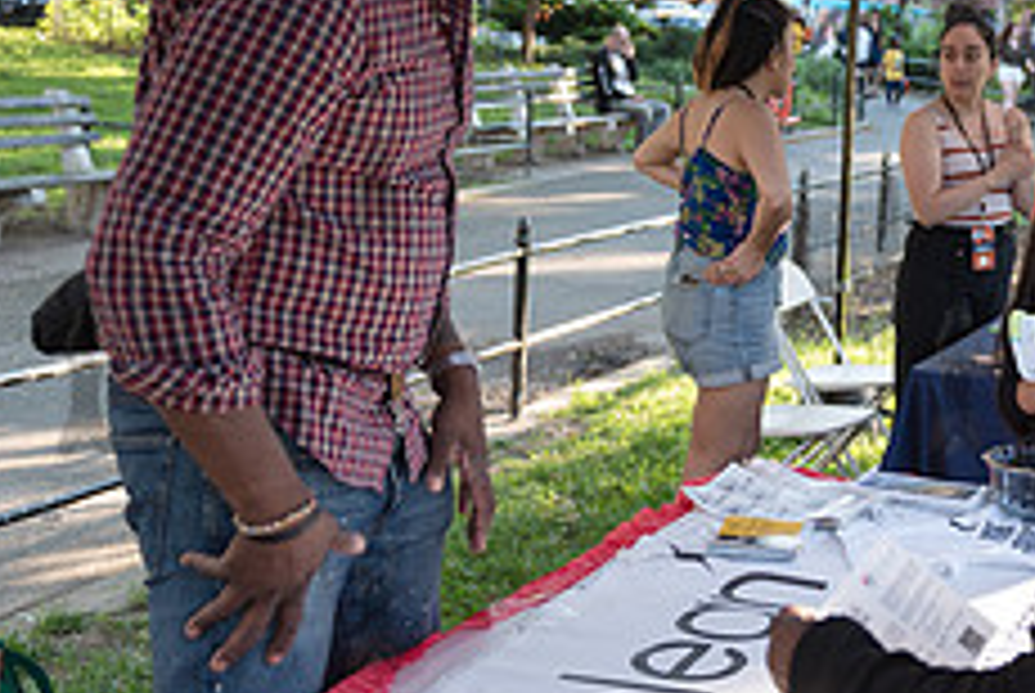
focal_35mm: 68
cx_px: 954
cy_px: 376
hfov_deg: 28.4
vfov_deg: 20.1
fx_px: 1957
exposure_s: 1/160
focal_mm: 27
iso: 200
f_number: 2.8
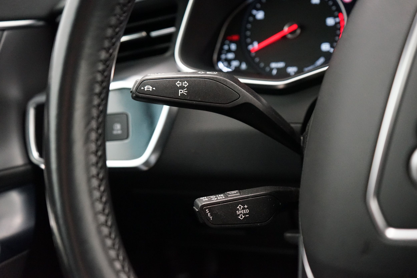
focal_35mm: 33
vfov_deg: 40.0
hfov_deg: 57.2
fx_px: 382
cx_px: 208
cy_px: 139
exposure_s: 1/60
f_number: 4
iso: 6400
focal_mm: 33
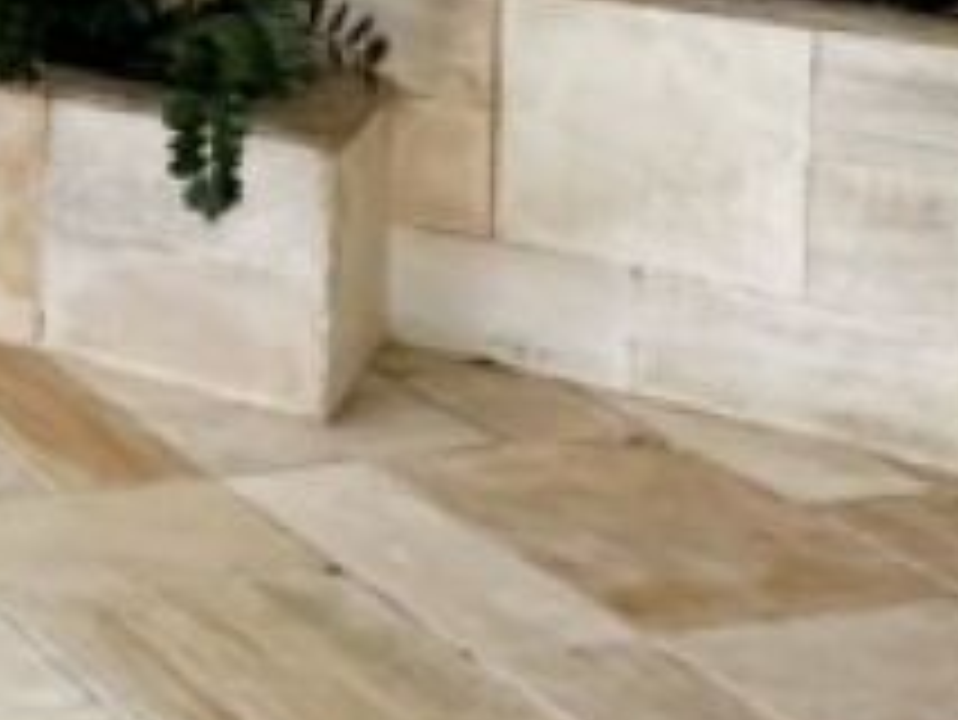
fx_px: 2326
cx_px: -810
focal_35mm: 84
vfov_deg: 15.5
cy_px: -518
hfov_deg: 18.0
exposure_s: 1/60
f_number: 2.2
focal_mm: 2.22
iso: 320
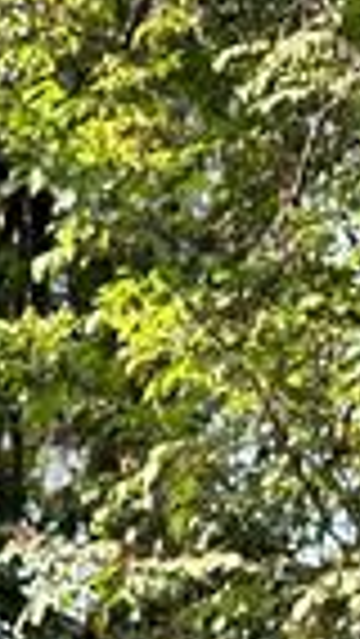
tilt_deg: +11.6
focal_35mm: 147
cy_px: 1341
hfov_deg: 8.3
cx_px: 135
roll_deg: +0.5
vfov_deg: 12.6
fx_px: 2492
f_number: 1.78
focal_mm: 6.86
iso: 80
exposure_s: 1/435
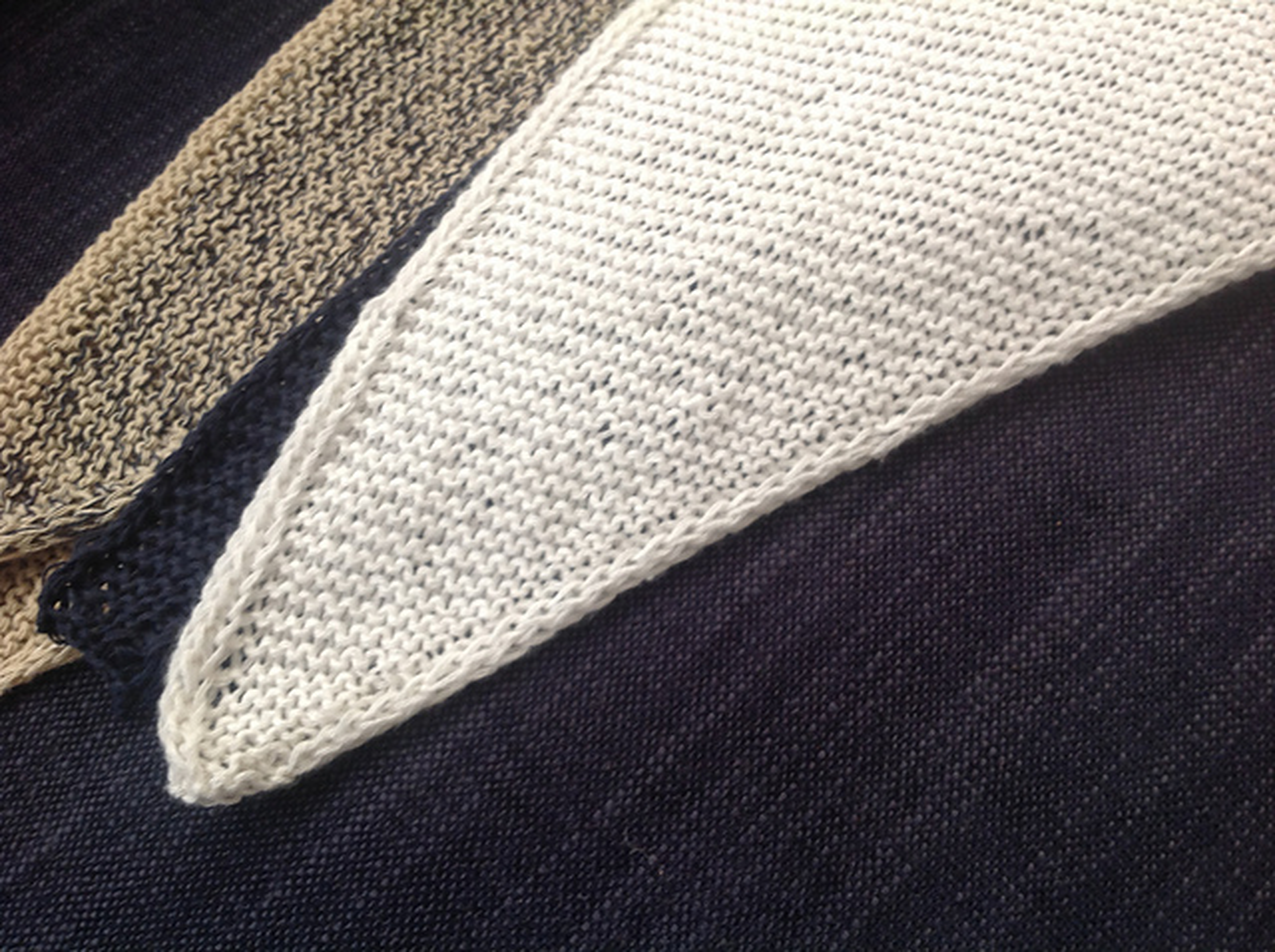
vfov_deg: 40.6
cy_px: 476
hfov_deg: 52.7
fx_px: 1287
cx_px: 638
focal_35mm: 35
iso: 50
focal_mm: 4.28
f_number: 2.4
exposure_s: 1/40
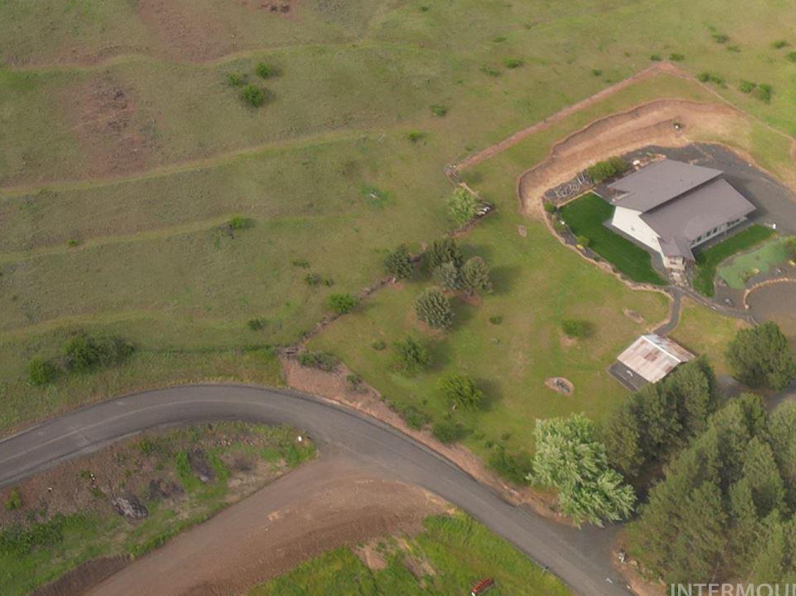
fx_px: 1770
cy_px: -278
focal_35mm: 77
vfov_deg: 17.4
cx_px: -414
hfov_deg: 21.2
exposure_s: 1/100
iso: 100
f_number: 1.7
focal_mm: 6.72
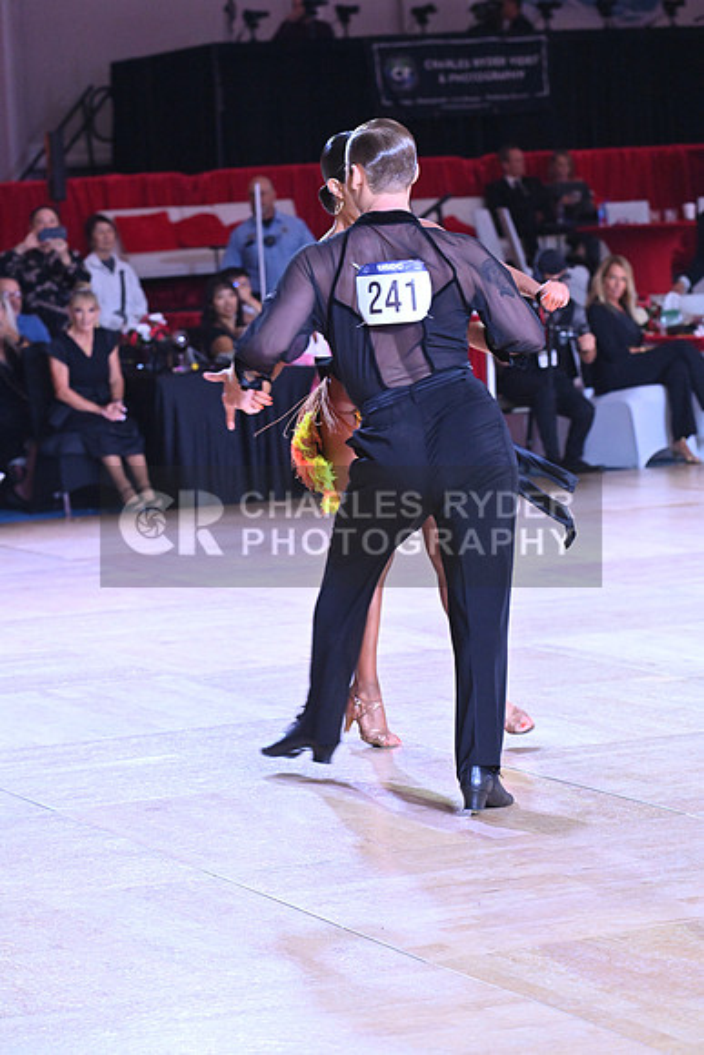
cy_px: 528
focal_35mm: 120
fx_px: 3518
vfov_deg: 17.1
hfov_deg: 11.4
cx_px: 352
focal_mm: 120
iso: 4000
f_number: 6.3
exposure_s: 1/400
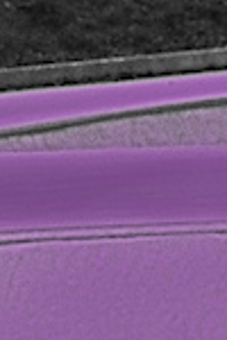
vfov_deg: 3.2
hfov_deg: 2.1
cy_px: -349
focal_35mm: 636
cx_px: -451
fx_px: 6015
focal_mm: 62
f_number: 9.5
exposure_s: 1/500
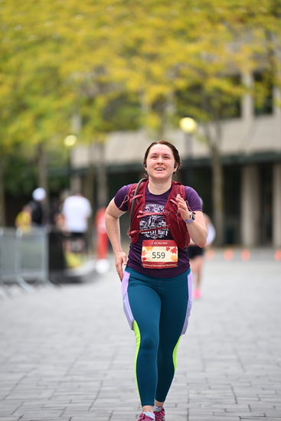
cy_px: 210
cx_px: 140
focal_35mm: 200
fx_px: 2340
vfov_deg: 10.3
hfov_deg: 6.9
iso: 640
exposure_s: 1/2000
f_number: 2.8
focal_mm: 200
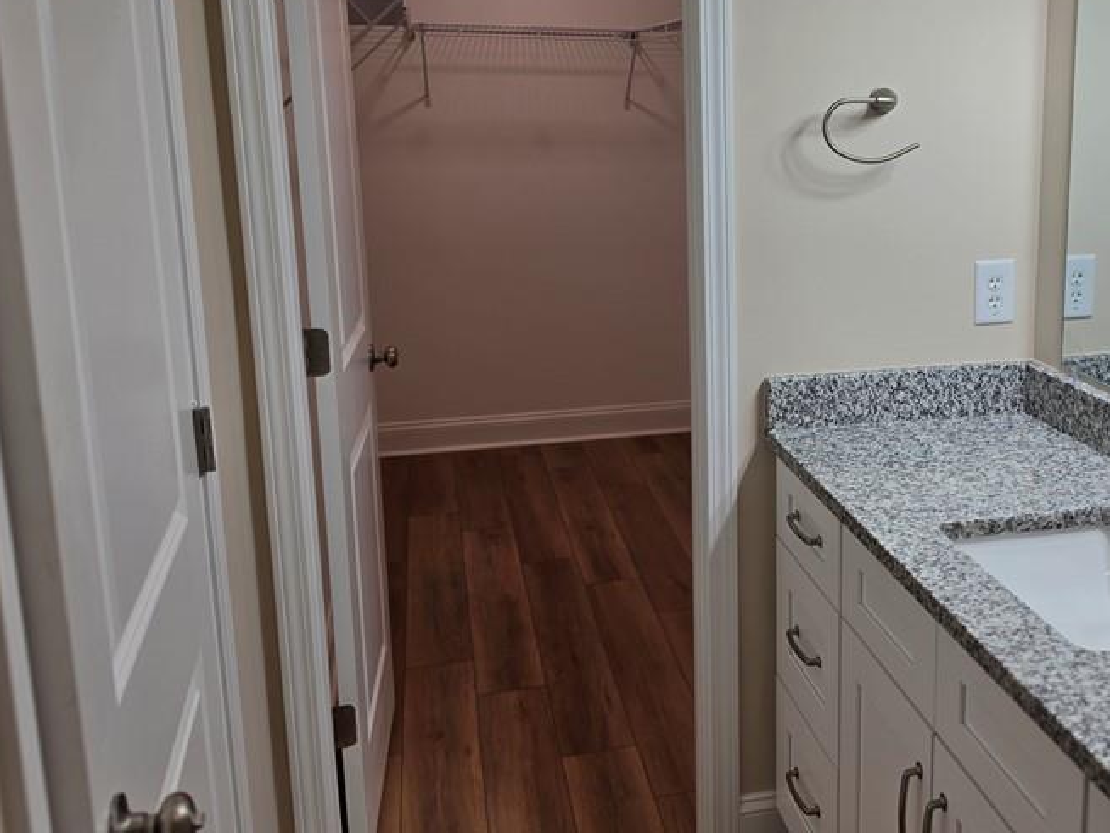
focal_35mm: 36
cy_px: 331
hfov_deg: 50.1
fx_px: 1155
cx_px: 772
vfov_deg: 39.5
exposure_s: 1/120
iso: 10
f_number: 1.4
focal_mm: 6.5
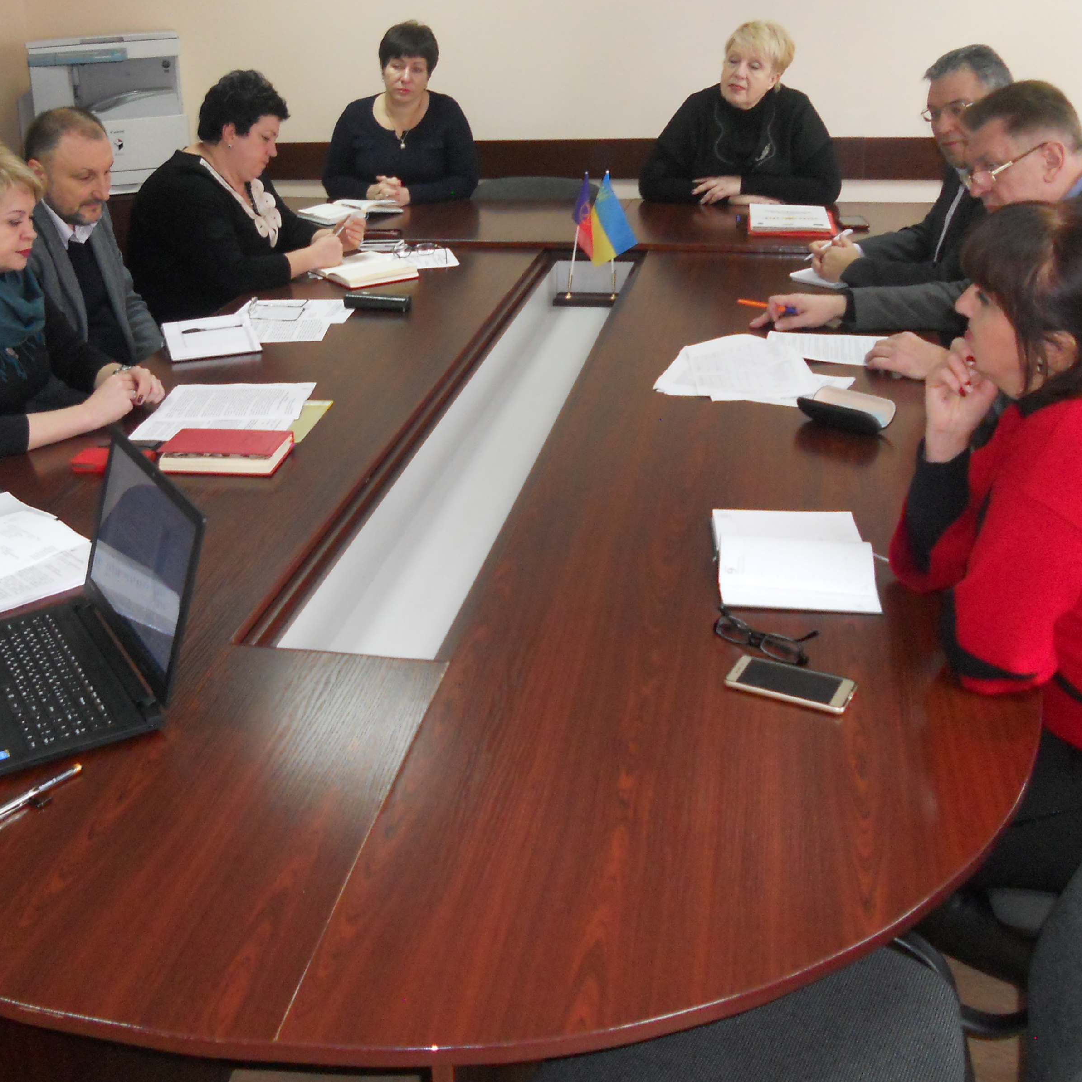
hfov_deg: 41.3
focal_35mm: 40
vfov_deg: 41.5
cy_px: 403
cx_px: 362
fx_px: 1415
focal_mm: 4.9
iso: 250
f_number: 3.2
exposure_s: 1/25
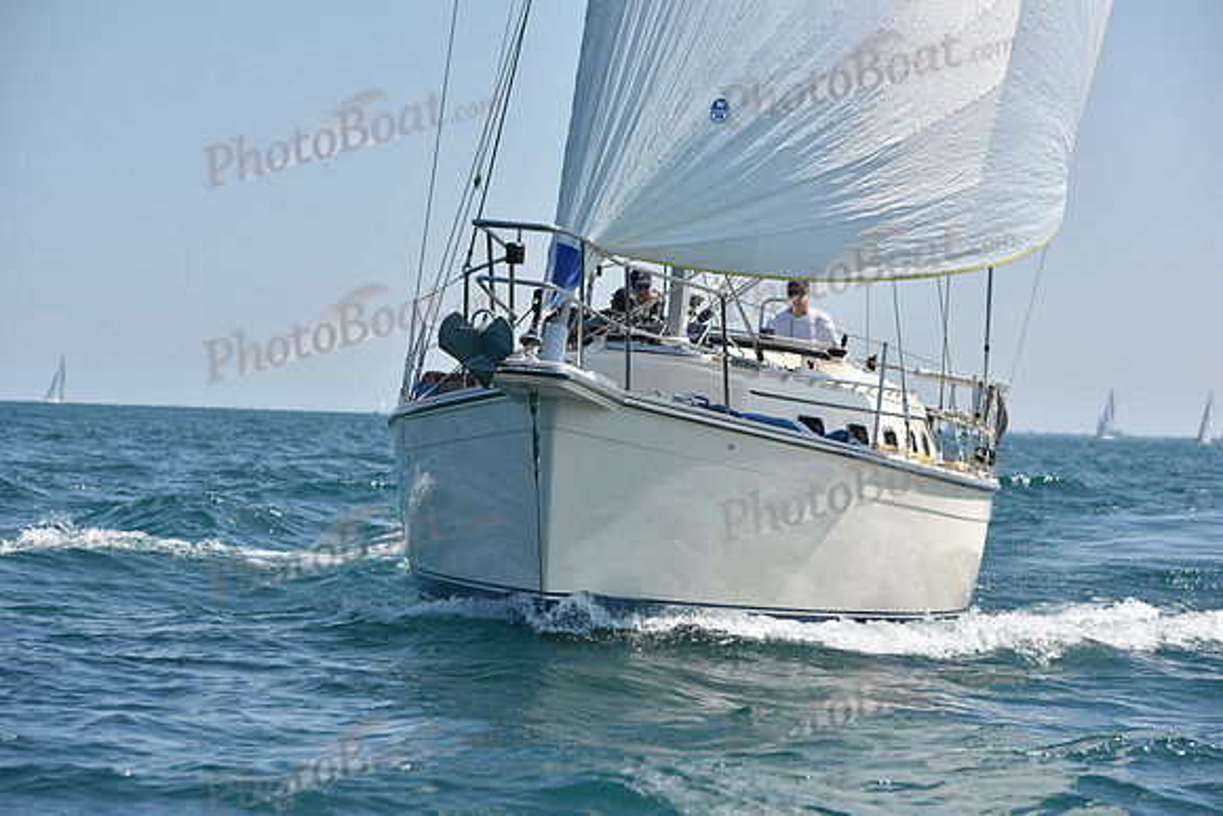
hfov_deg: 16.8
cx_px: 612
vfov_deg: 11.2
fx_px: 4145
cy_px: 408
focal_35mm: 122
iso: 250
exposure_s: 1/1600
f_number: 6.3
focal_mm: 122
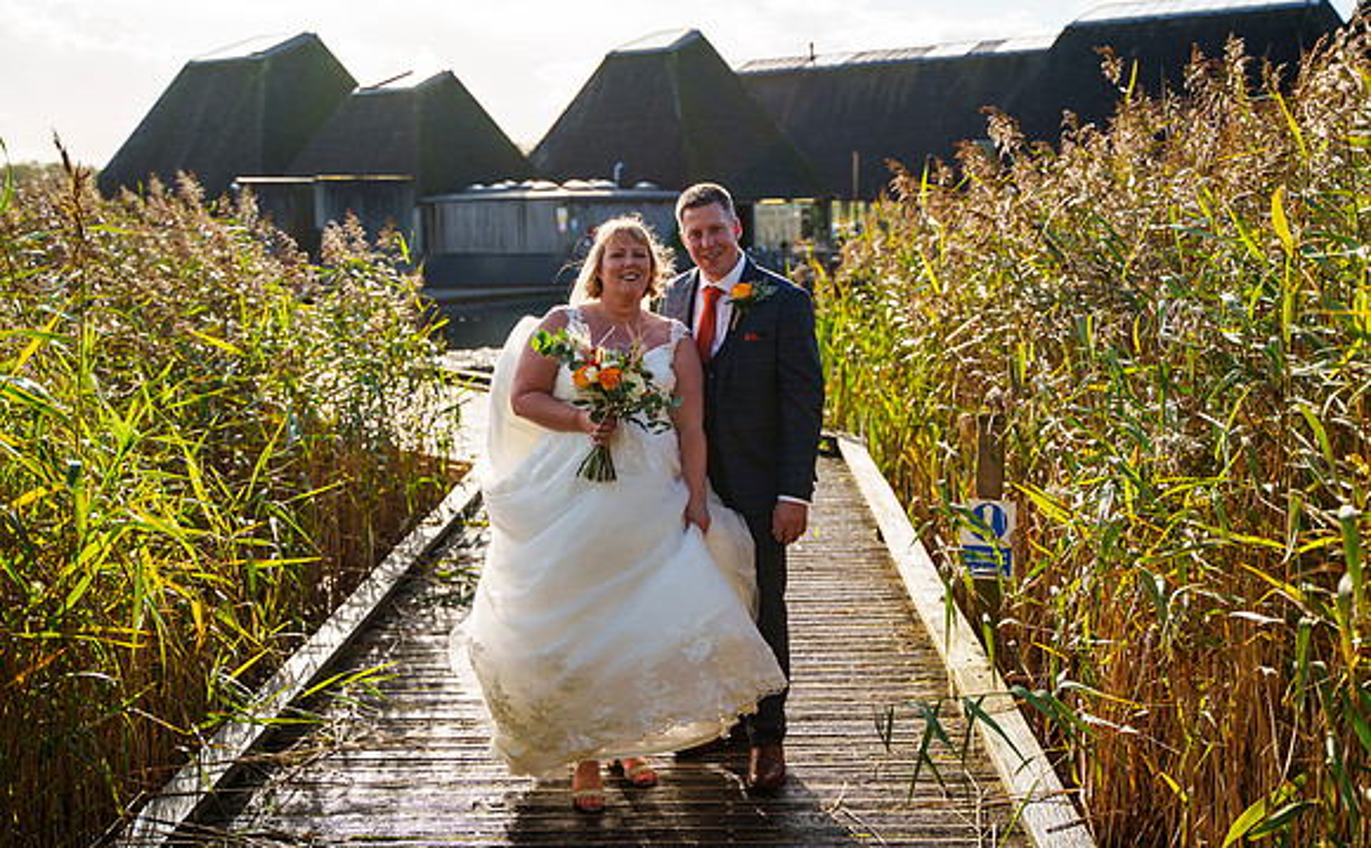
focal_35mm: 44
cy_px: 391
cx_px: 694
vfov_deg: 29.1
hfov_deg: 45.6
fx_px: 1632
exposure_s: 1/4000
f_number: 3.2
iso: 400
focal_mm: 42
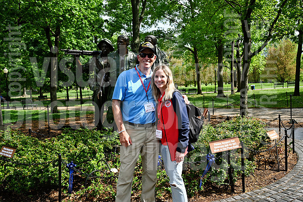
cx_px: 152
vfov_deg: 43.0
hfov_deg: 61.1
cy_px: 101
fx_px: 257
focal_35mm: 30
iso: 320
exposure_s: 1/400
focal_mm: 30.5
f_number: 8
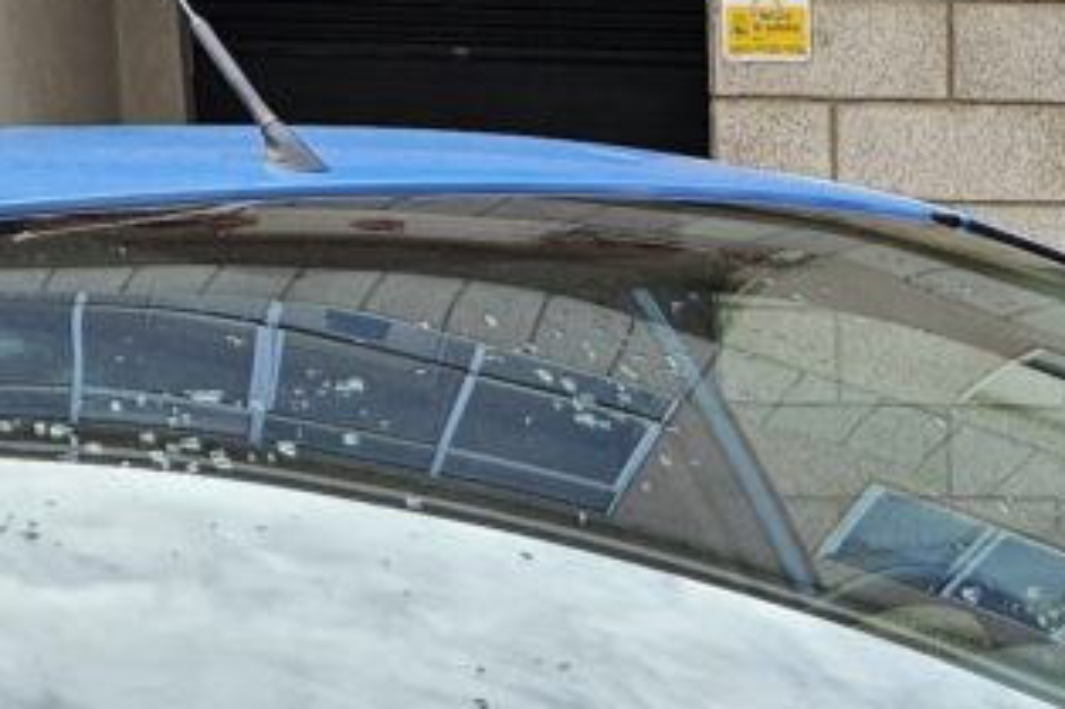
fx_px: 3607
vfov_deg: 10.1
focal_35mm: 122
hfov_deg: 16.4
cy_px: 1577
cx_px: 1136
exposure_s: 1/180
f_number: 1.7
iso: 16
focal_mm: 6.3
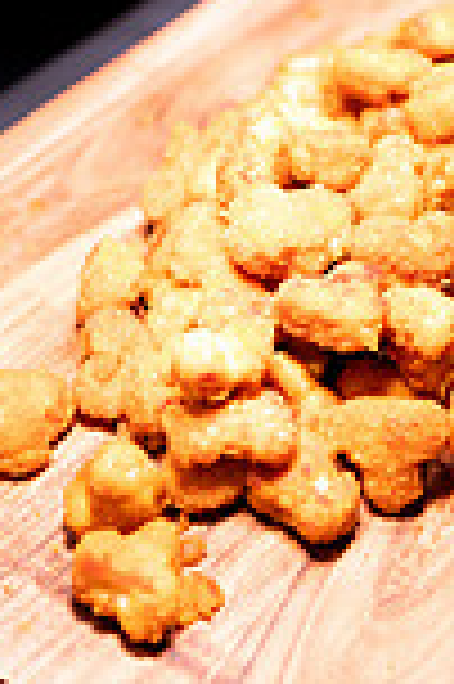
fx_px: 1346
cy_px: 162
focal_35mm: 71
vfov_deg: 28.0
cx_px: 283
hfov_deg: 19.1
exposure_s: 1/200
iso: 200
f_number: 1.8
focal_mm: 24
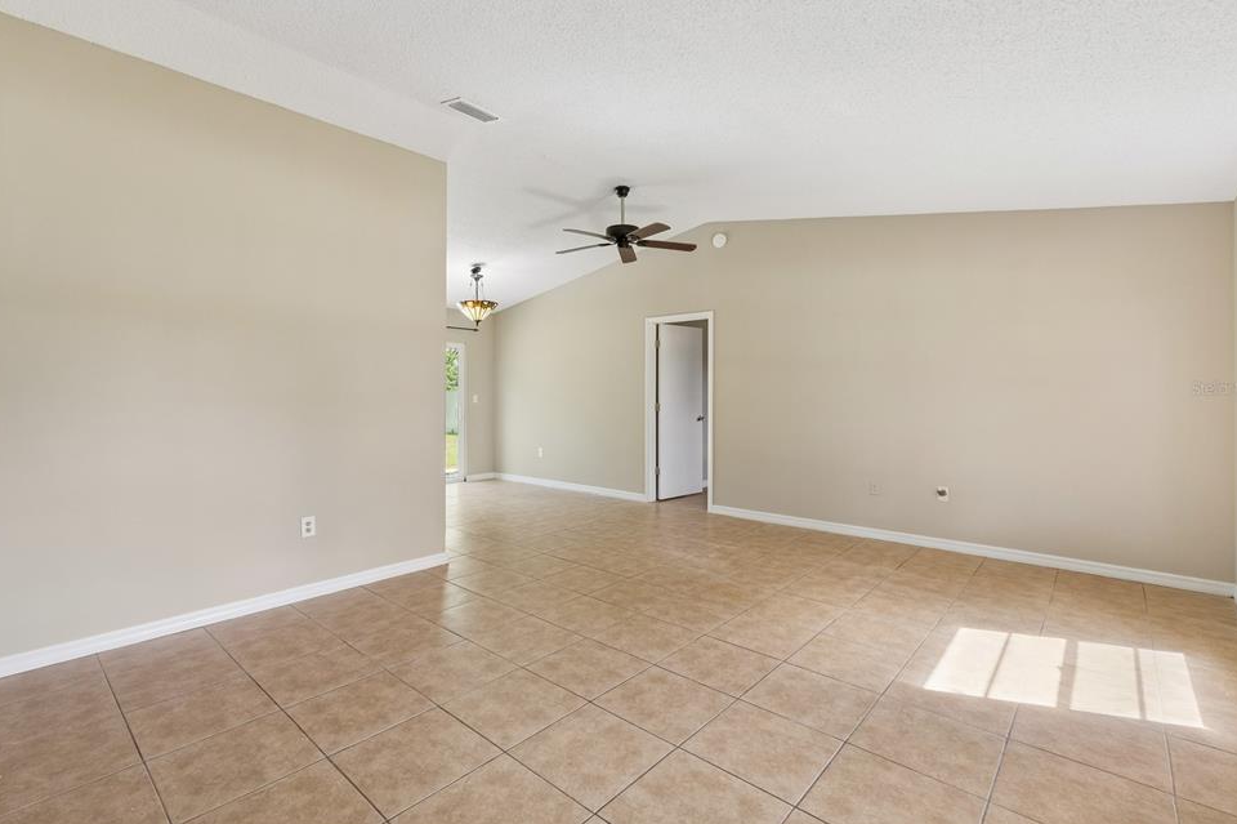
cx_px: 606
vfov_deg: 73.6
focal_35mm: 16
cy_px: 388
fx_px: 549
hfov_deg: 96.8
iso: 400
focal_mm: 10
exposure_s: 1/10
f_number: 11
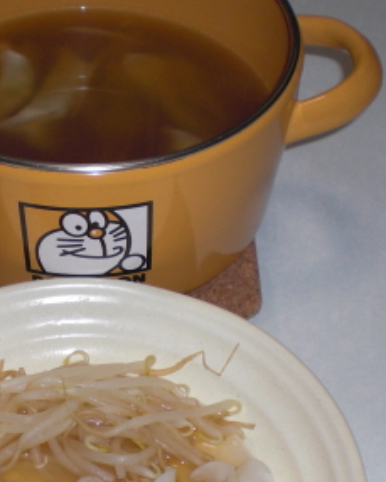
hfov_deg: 18.4
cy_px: 371
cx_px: 91
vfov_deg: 22.7
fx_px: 1185
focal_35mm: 83
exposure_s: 1/60
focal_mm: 6.3
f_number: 3.1
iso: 100
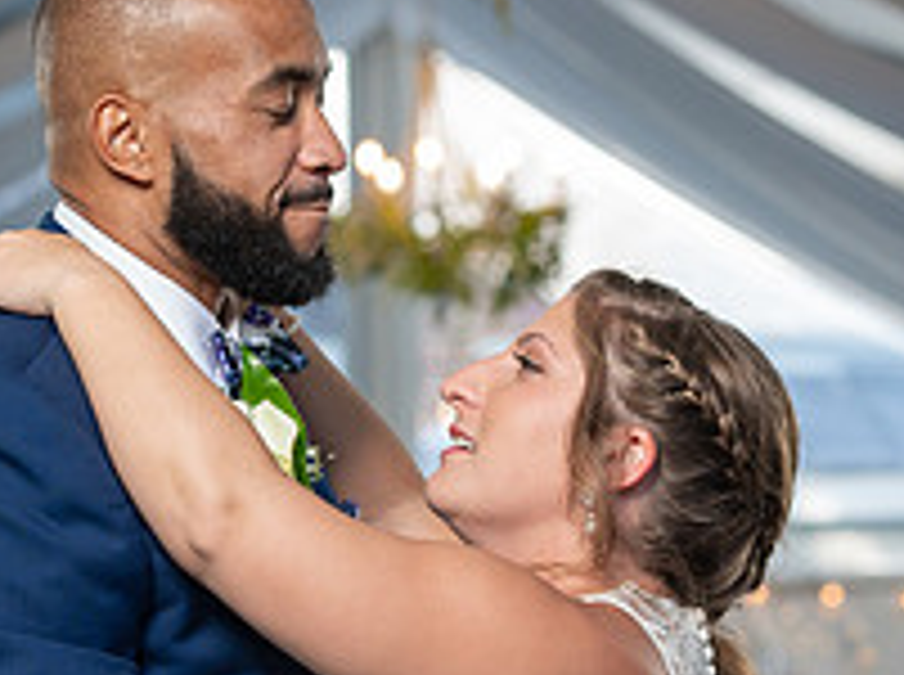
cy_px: 424
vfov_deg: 6.8
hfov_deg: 9.1
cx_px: 335
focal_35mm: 218
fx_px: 5683
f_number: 4
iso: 400
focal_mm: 70
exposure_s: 1/200
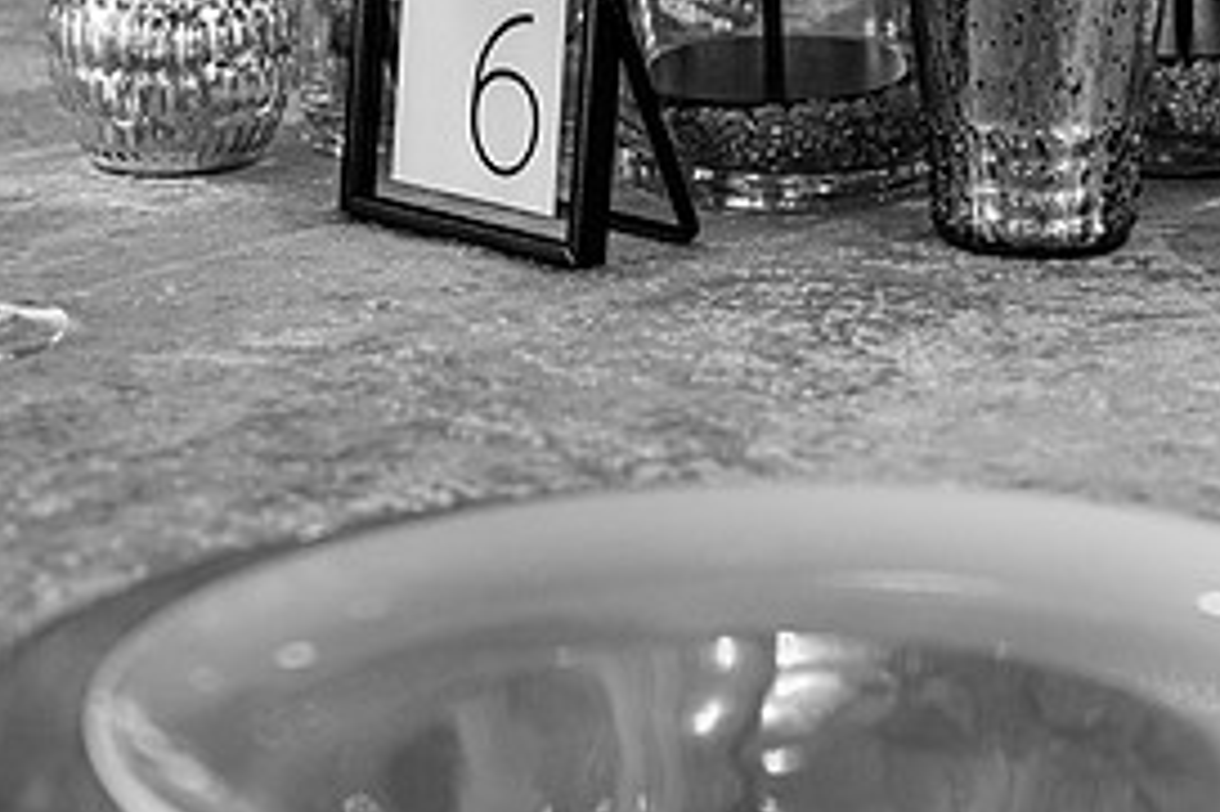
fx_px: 5182
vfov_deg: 8.9
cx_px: 556
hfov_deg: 13.4
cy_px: -40
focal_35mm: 153
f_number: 4.5
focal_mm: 70
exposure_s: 1/200
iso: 320
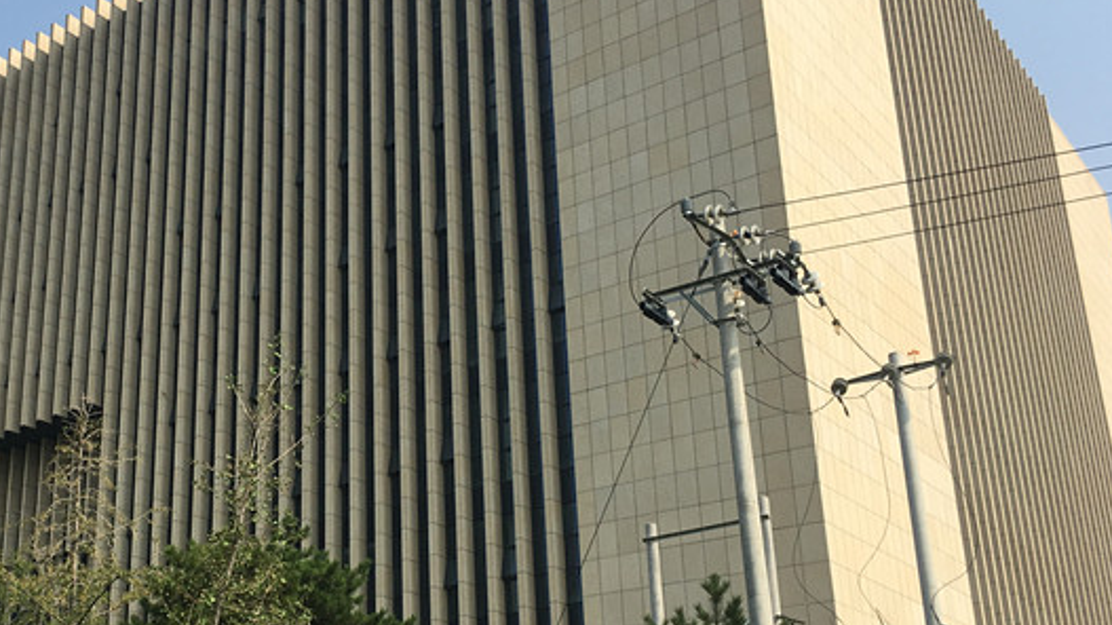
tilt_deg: +20.7
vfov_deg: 24.8
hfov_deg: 41.8
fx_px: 1415
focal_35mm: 48
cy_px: 401
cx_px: 295
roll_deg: +0.5
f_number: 2.2
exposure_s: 1/1637
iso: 25
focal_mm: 4.15
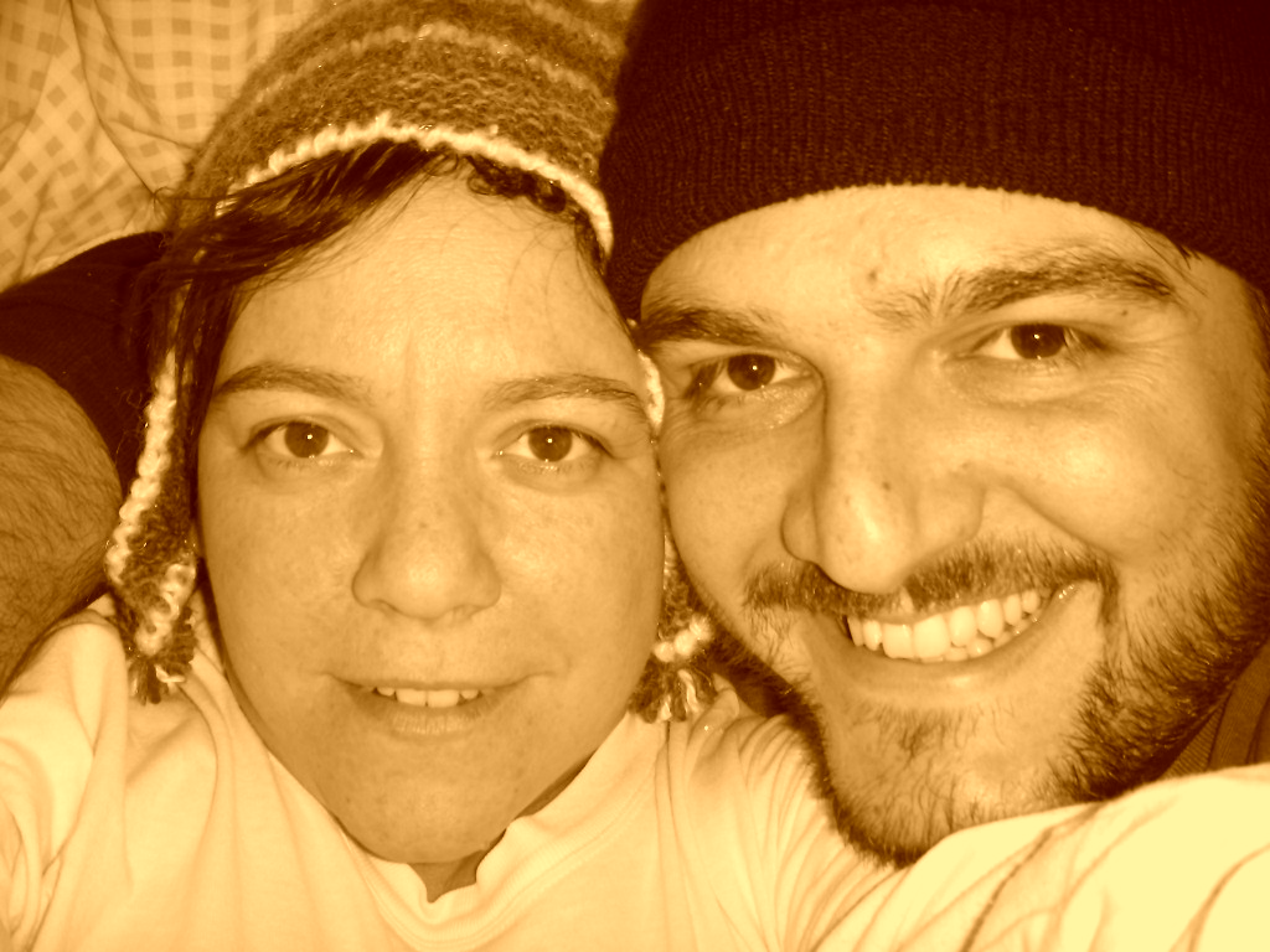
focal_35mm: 38
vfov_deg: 37.7
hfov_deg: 49.0
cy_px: 476
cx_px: 635
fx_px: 1394
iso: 64
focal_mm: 6.4
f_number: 3.5
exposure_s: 1/60.2
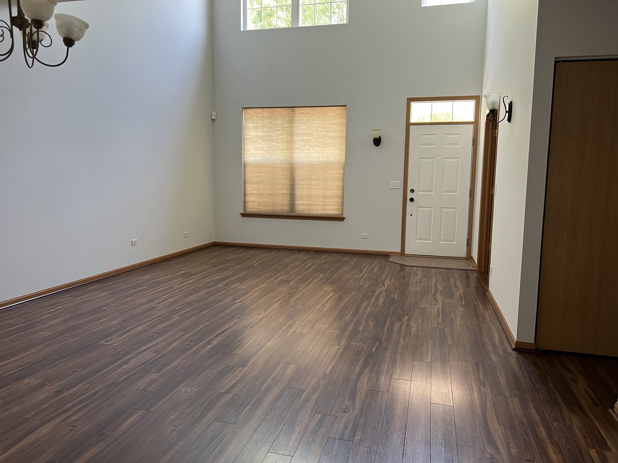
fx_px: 464
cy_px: 232
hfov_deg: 67.3
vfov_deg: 53.1
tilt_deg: -6.4
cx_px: 309
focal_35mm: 26
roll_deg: -0.9
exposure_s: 1/84
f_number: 1.5
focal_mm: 5.7
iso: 125
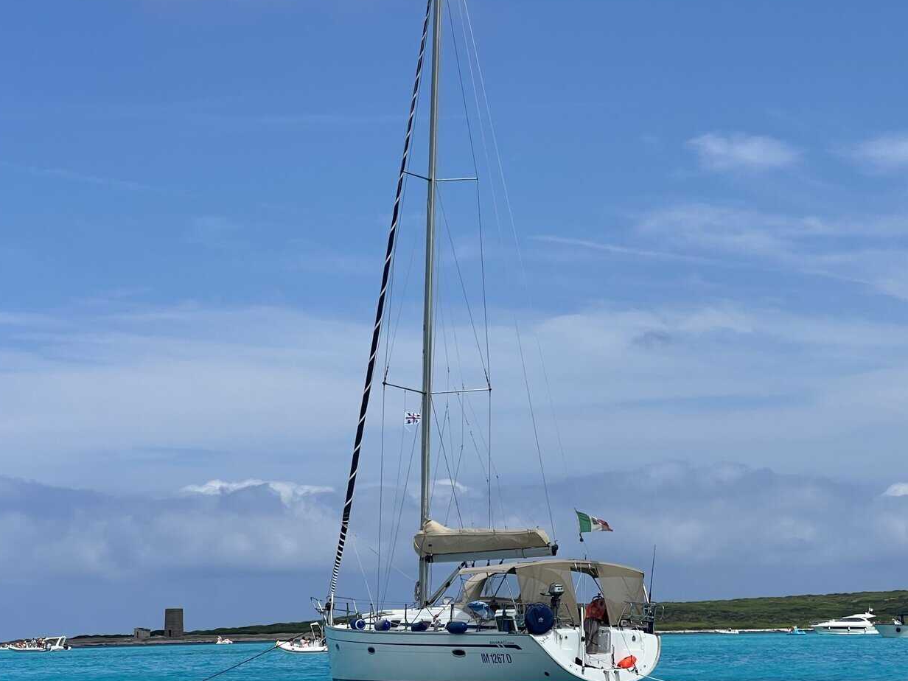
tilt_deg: +8.9
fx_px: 2623
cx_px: 580
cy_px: 361
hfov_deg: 19.6
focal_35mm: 100
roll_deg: +1.9
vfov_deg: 14.8
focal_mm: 9
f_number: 2.8
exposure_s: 1/1325
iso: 32
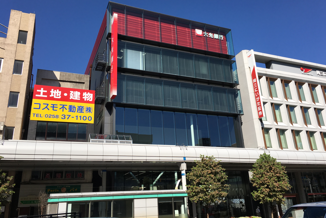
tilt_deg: +21.2
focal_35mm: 31
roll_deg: +2.6
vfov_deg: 42.3
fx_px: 281
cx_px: 167
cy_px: 101
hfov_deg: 60.3
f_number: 2.2
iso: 25
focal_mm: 4.15
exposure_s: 1/2404
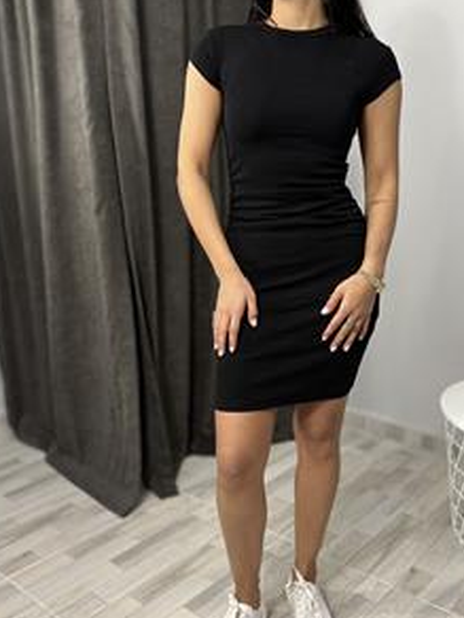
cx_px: 267
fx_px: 608
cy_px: 291
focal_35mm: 34
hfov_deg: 41.7
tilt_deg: -10.5
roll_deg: +0.7
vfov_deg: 53.9
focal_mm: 6.86
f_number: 1.78
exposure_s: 1/100
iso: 200
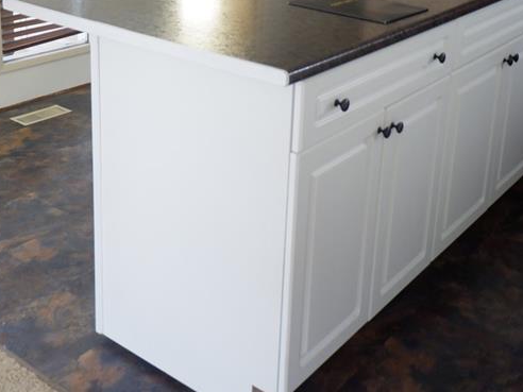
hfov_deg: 39.7
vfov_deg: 28.9
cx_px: 256
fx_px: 725
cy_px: 32
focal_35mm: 48
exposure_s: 1/18
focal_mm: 16
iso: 800
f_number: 3.5
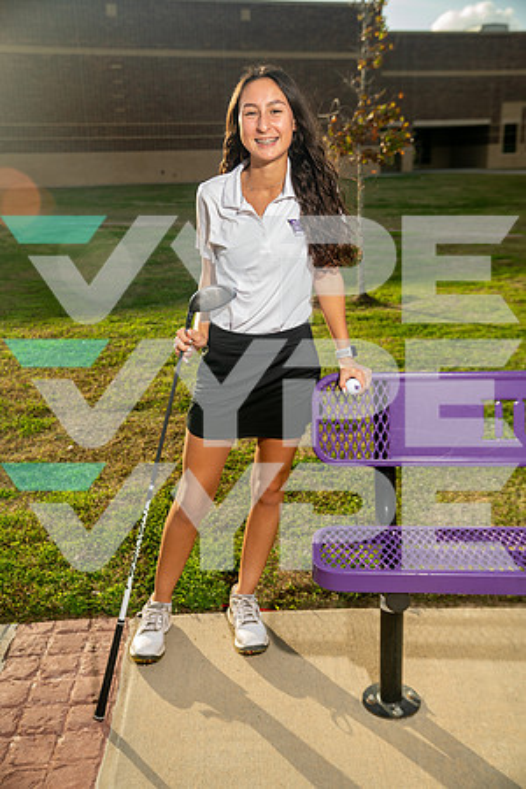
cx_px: 263
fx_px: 789
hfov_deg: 36.9
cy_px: 394
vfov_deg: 53.1
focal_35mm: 36
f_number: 4
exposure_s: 1/160
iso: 200
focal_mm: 36
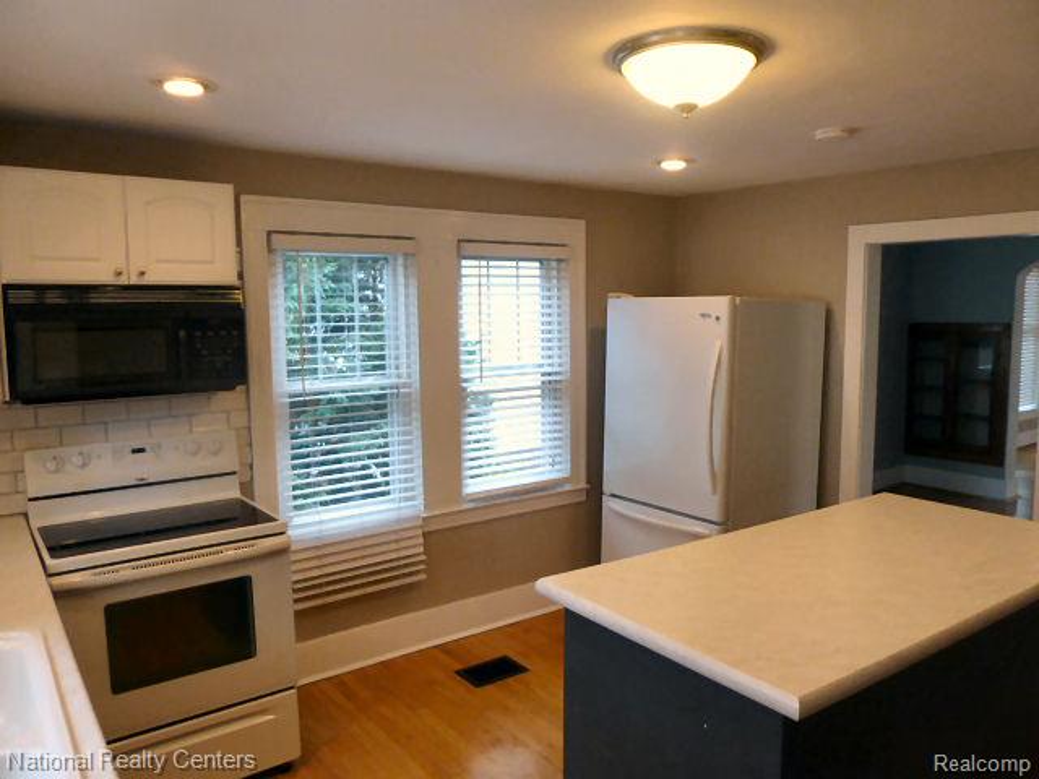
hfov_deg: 69.4
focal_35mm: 25
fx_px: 750
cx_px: 520
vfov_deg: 54.9
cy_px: 390
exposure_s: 1/60
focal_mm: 4.5
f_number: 3.1
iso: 200
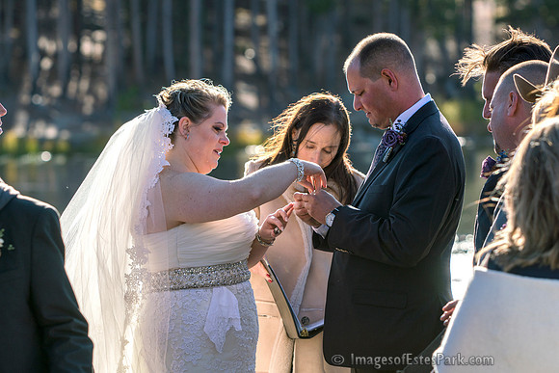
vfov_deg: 6.9
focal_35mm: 200
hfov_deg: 10.3
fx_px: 3106
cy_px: 186
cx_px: 280
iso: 100
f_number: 6.3
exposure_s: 1/320
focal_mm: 200
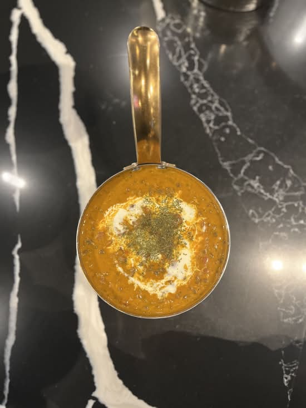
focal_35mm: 26
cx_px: 153
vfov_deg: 67.3
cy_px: 204
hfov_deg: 53.1
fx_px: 306
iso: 400
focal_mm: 5.1
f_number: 1.6
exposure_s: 1/40
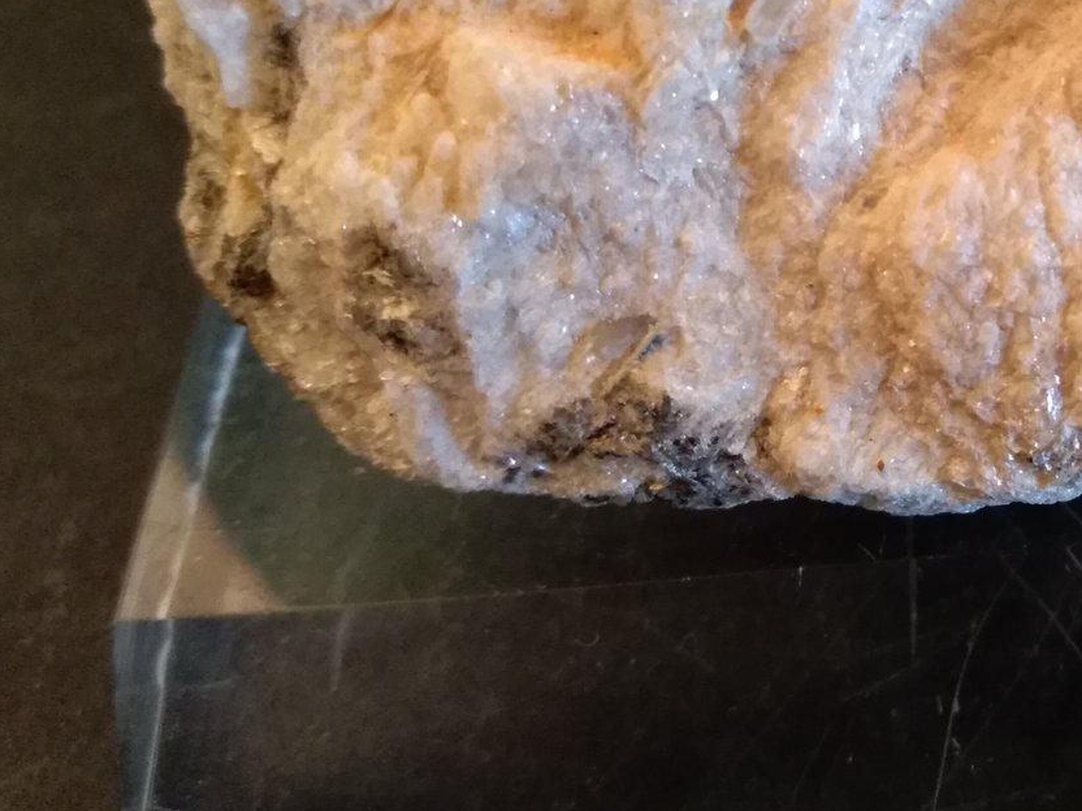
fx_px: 1563
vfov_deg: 28.5
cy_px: 162
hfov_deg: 35.9
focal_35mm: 50
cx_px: 970
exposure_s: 1/25
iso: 790
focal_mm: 3.54
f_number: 2
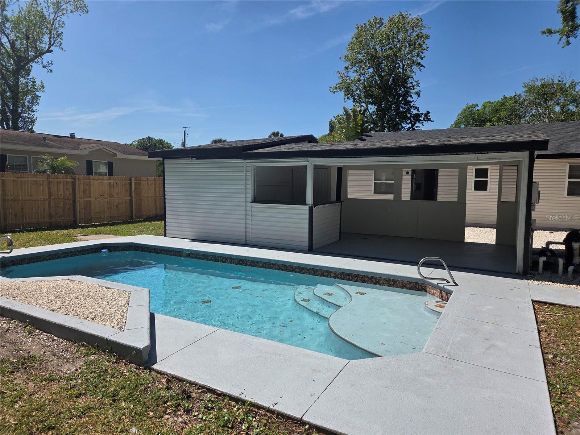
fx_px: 385
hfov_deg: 73.9
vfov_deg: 58.9
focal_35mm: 23
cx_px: 290
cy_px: 218
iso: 80
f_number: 1.8
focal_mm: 5.4
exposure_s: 1/7075
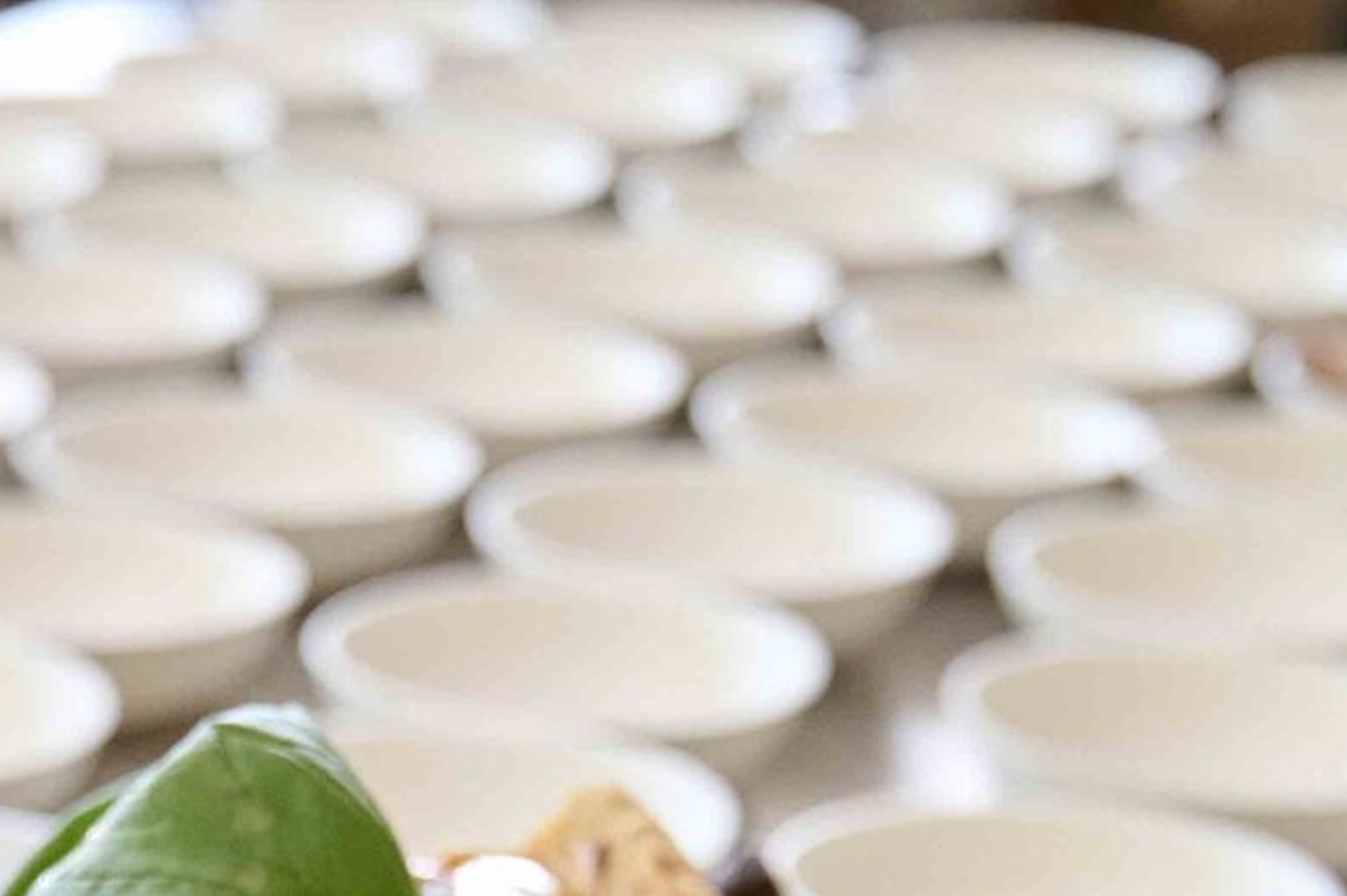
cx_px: 195
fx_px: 5085
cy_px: 1690
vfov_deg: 9.5
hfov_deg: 15.0
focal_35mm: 136
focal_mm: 36
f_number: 5.6
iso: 1600
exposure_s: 1/60
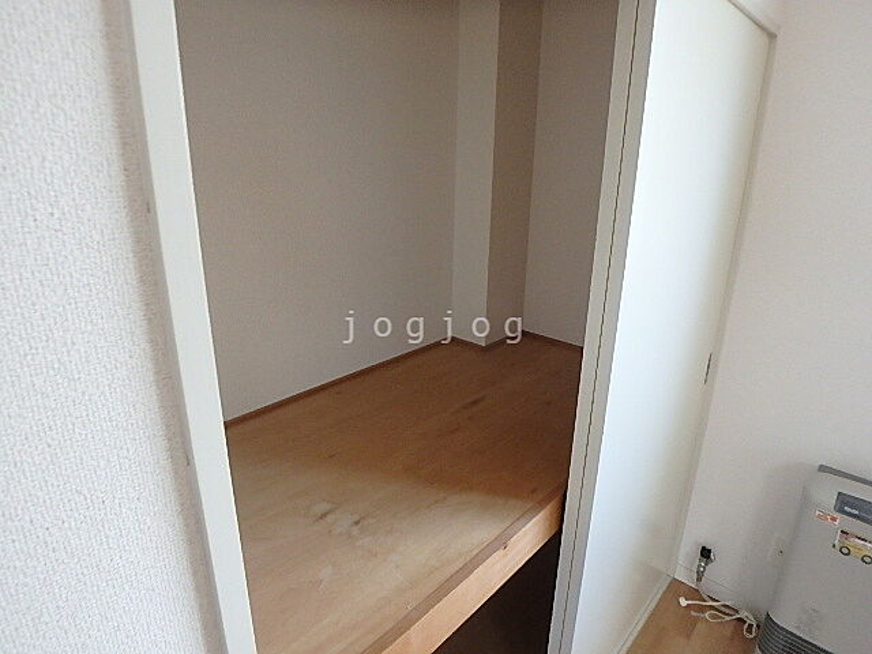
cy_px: 327
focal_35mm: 21
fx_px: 529
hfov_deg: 79.0
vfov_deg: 63.4
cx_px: 436
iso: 500
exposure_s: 1/30
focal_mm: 3.7
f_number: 3.5
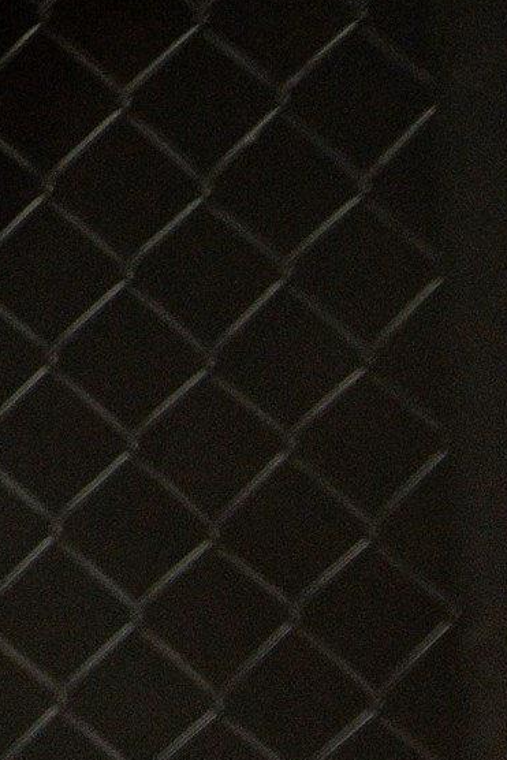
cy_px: 2254
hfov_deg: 2.2
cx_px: 1066
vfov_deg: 3.2
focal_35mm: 630
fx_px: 13299
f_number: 4
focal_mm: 100
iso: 1250
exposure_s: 1/640
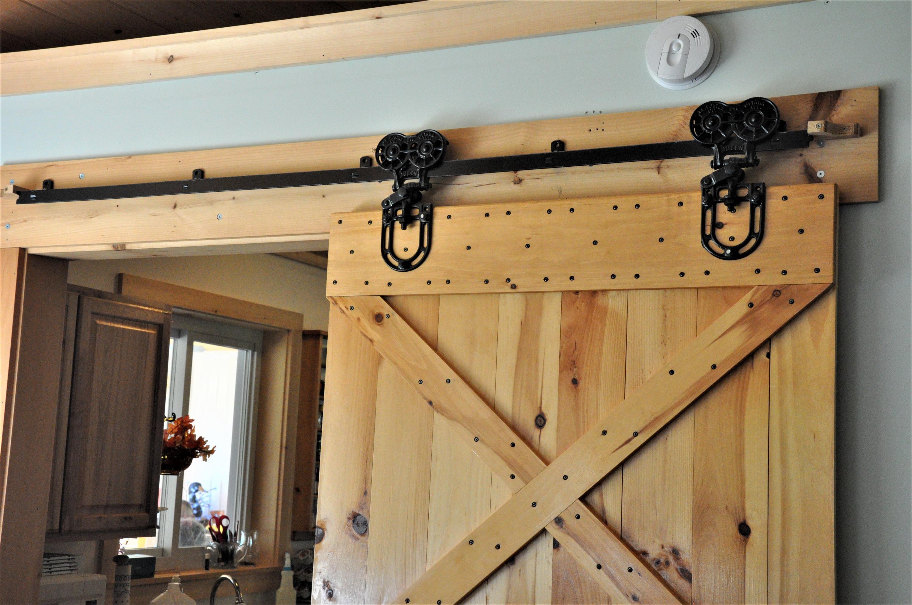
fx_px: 1328
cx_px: 456
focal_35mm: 52
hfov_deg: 37.9
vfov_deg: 25.7
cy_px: 302
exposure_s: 1/50
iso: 2000
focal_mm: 35
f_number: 7.1
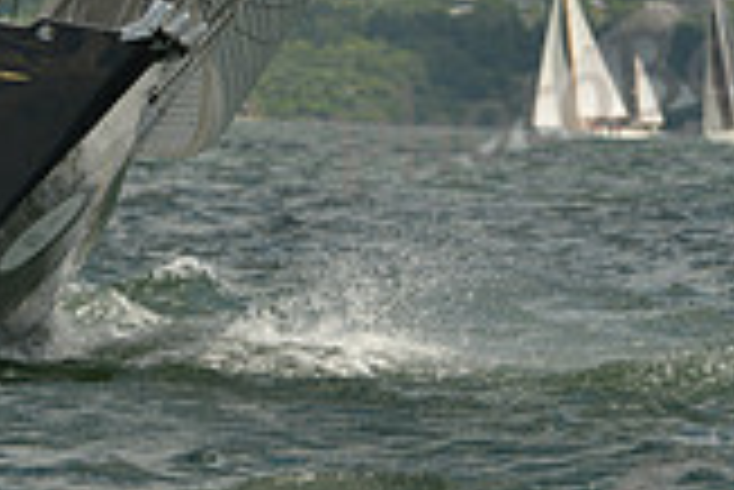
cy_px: -88
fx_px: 18162
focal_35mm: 890
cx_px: 99
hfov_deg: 2.3
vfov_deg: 1.5
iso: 200
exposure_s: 1/800
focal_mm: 250
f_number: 8
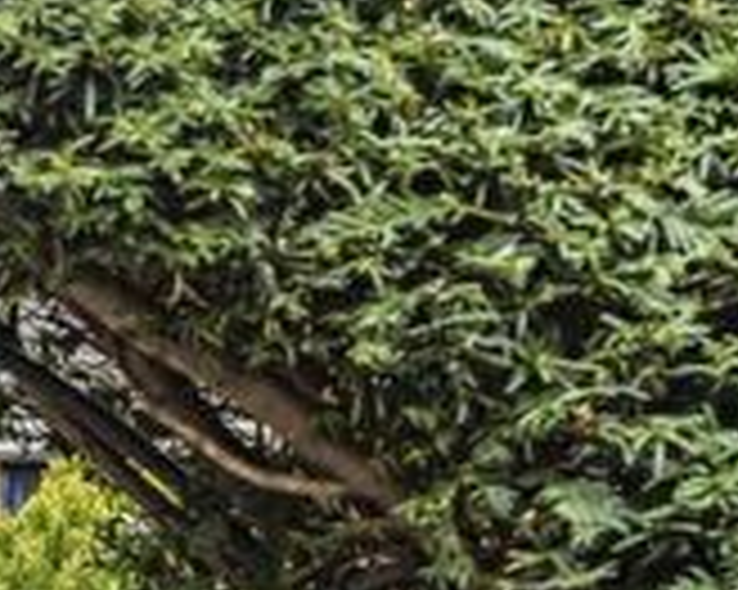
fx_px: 3056
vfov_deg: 10.5
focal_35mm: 140
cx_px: -544
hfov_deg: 12.7
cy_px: 1004
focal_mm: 35
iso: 400
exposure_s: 1/60
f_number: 8
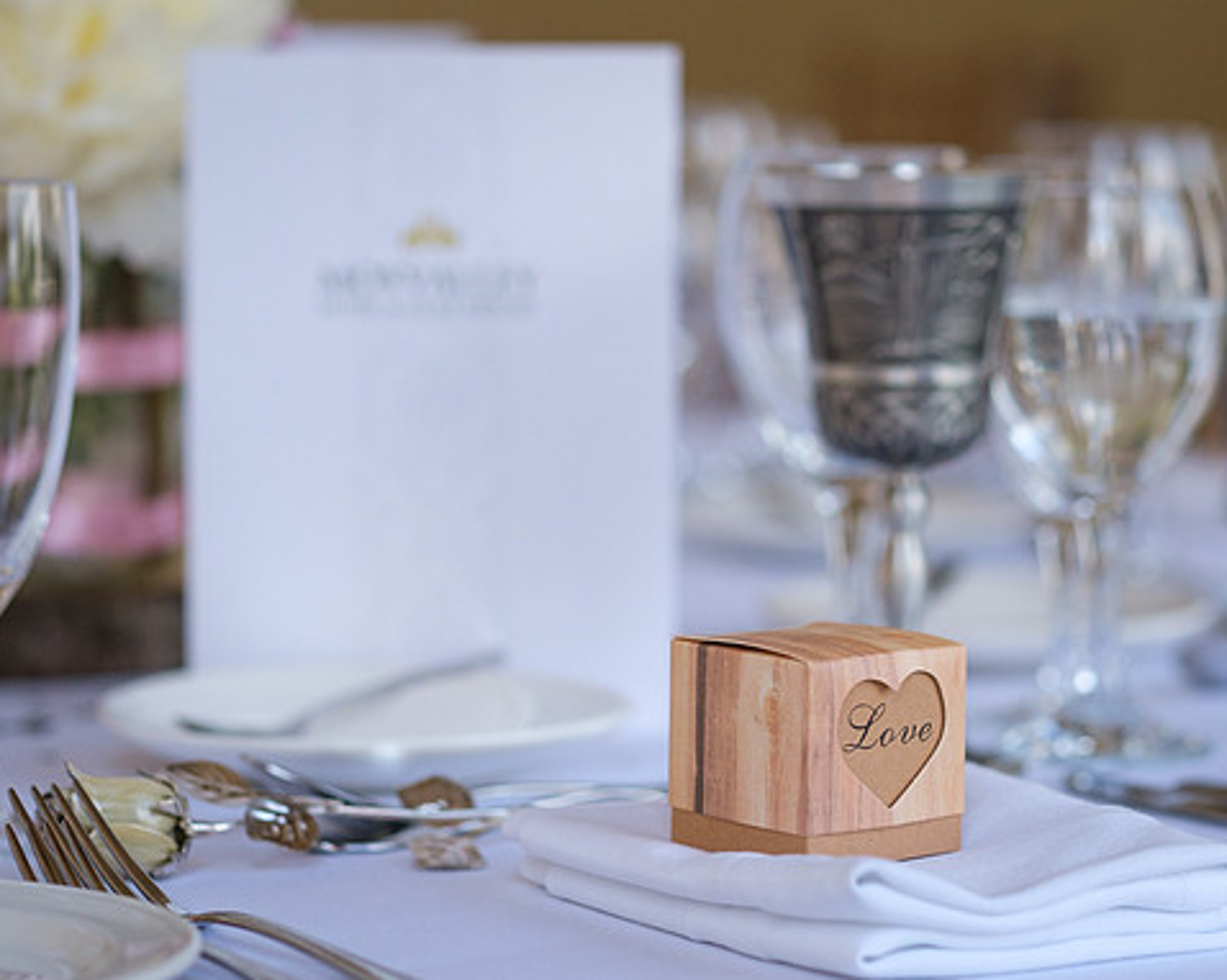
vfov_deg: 13.5
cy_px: 407
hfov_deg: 16.9
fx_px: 4138
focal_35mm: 114
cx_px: 604
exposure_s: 1/2000
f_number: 2.5
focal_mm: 56
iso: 320
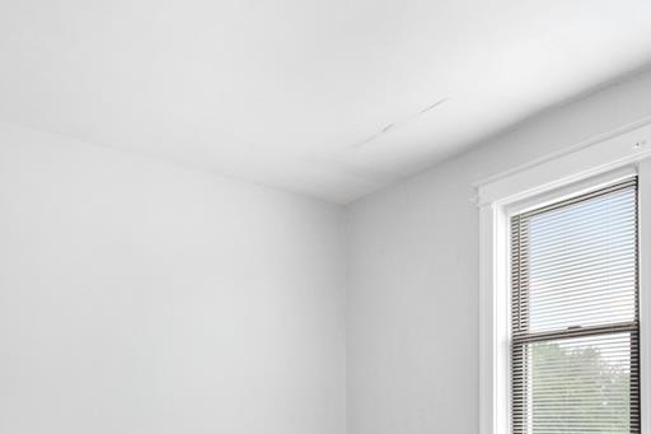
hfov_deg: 52.9
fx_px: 651
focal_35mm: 36
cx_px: 275
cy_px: 424
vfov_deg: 33.9
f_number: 8
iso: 400
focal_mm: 9
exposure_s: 1/15
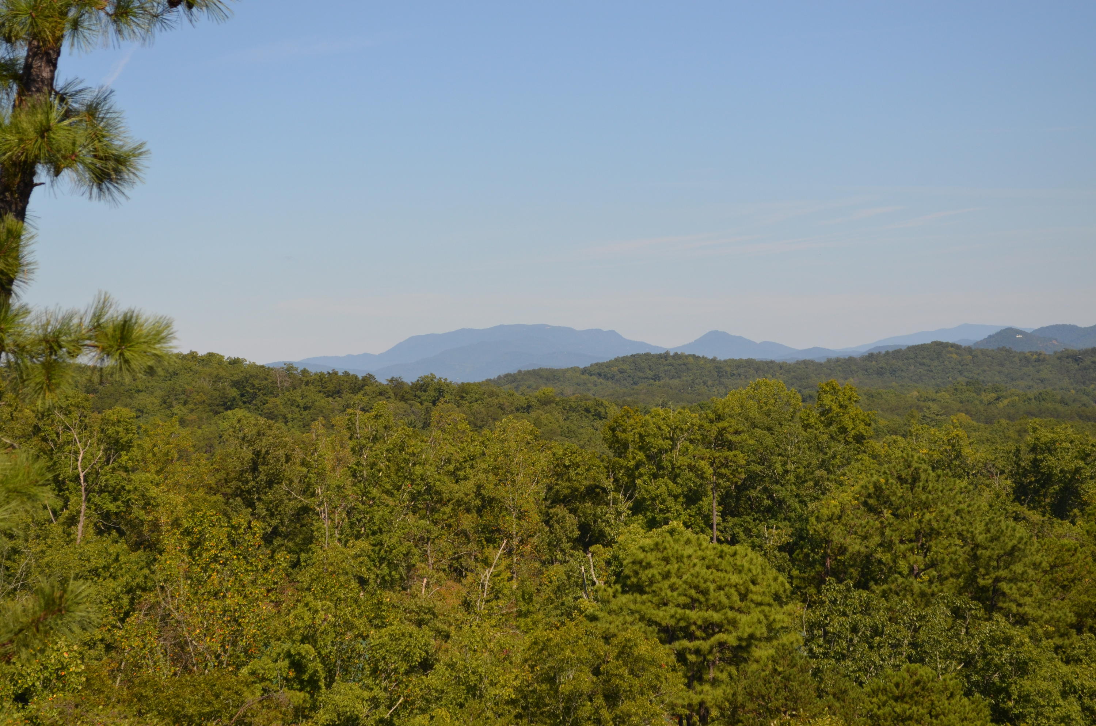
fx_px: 2506
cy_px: 363
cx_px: 548
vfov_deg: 16.5
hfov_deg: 24.7
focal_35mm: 82
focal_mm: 55
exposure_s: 1/1600
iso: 400
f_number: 7.1
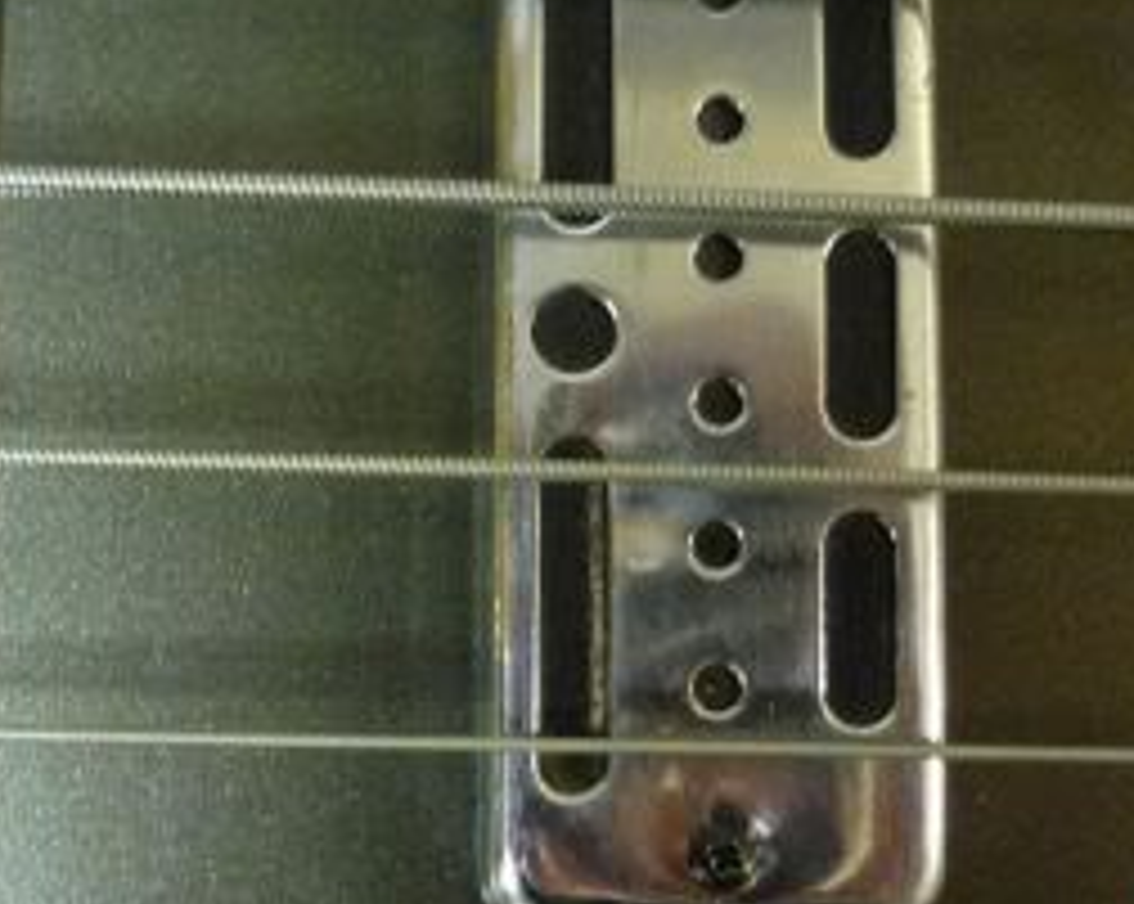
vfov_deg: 23.8
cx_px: 225
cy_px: 358
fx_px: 2145
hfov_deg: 28.9
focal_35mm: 64
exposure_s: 1/10
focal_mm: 5.5
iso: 400
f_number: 2.8
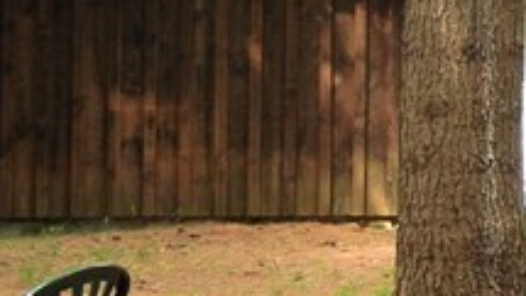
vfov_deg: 7.7
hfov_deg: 12.8
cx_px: 873
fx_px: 2176
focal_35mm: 156
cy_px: -83
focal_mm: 5.4
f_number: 3.5
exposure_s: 1/184
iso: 230
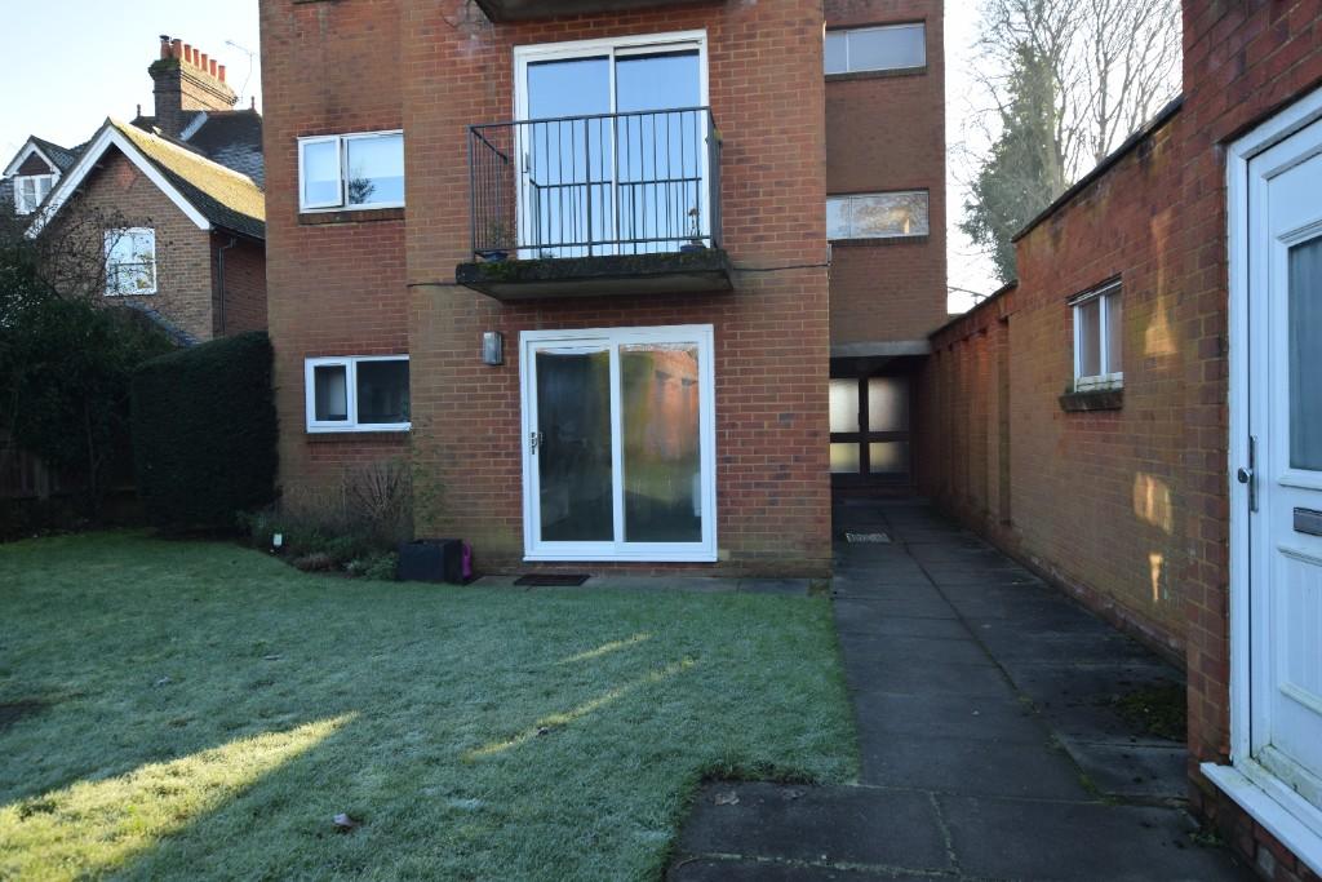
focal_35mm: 24
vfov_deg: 53.1
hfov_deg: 73.7
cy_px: 441
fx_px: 881
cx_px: 661
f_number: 6.3
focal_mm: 16
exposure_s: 1/160
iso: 400
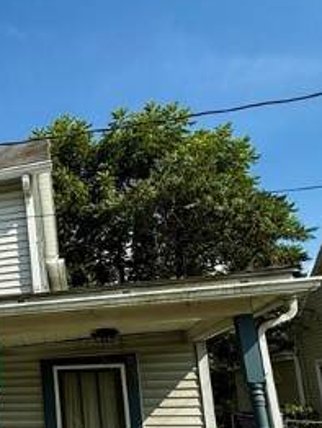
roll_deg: +0.5
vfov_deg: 44.2
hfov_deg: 28.1
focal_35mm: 41
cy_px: 320
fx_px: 508
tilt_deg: +11.7
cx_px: -113
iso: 50
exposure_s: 1/2506
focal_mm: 2.22
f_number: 2.2
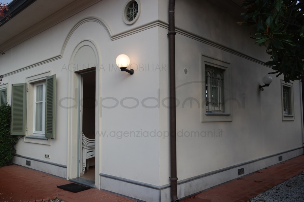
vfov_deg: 43.6
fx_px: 253
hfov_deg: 61.9
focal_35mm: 30
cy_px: 101
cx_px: 152
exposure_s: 1/100
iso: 100
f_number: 3.5
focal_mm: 20
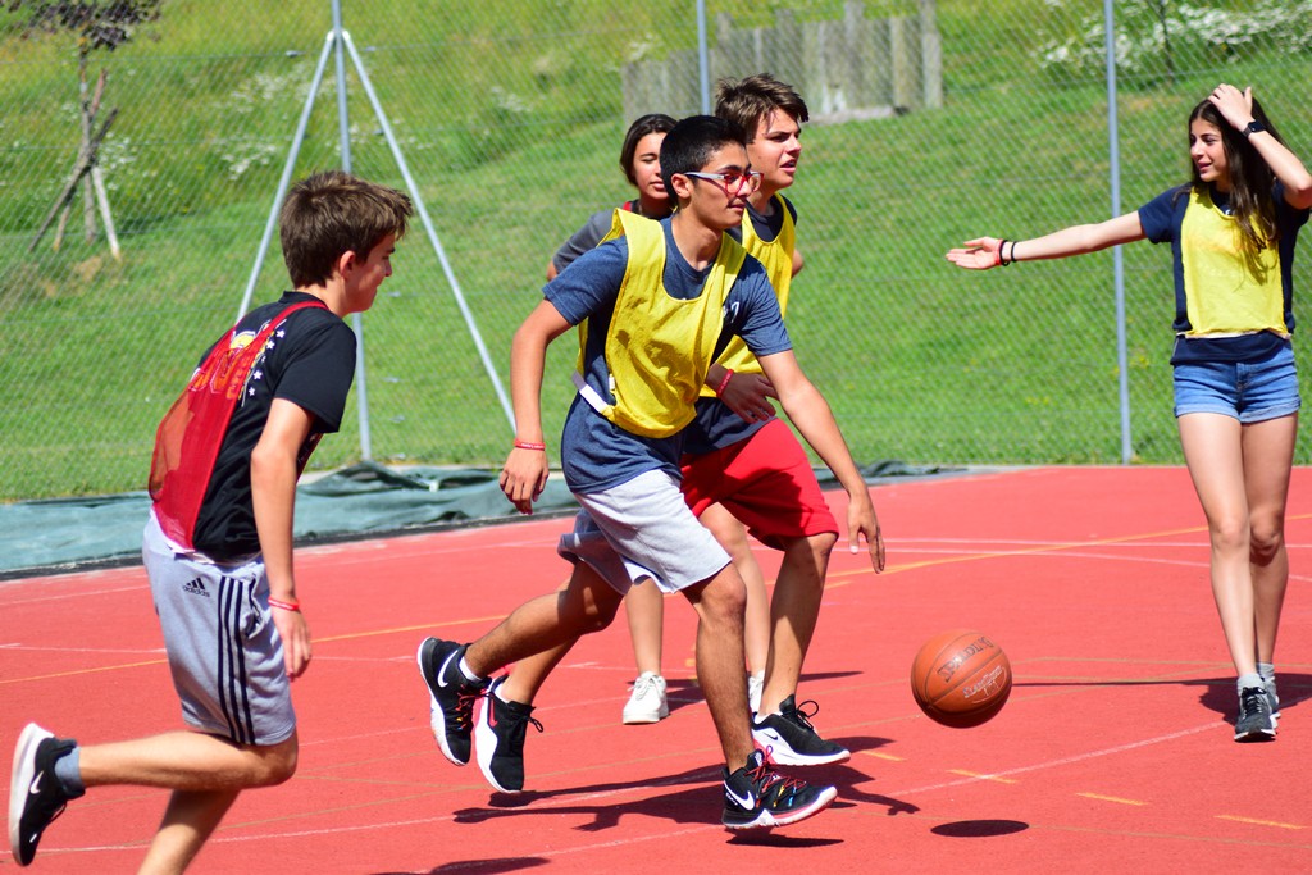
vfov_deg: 10.2
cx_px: 656
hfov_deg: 15.2
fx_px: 4920
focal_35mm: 135
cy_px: 438
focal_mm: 90
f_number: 4
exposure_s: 1/1250
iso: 200
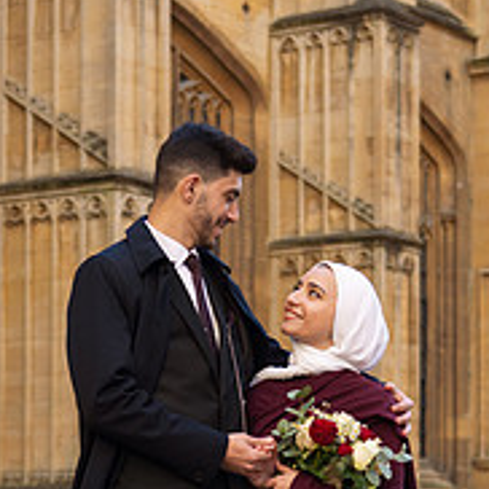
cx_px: 226
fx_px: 2014
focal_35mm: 126
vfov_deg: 13.7
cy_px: 438
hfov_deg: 13.8
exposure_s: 1/640
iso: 200
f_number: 2.8
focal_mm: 40
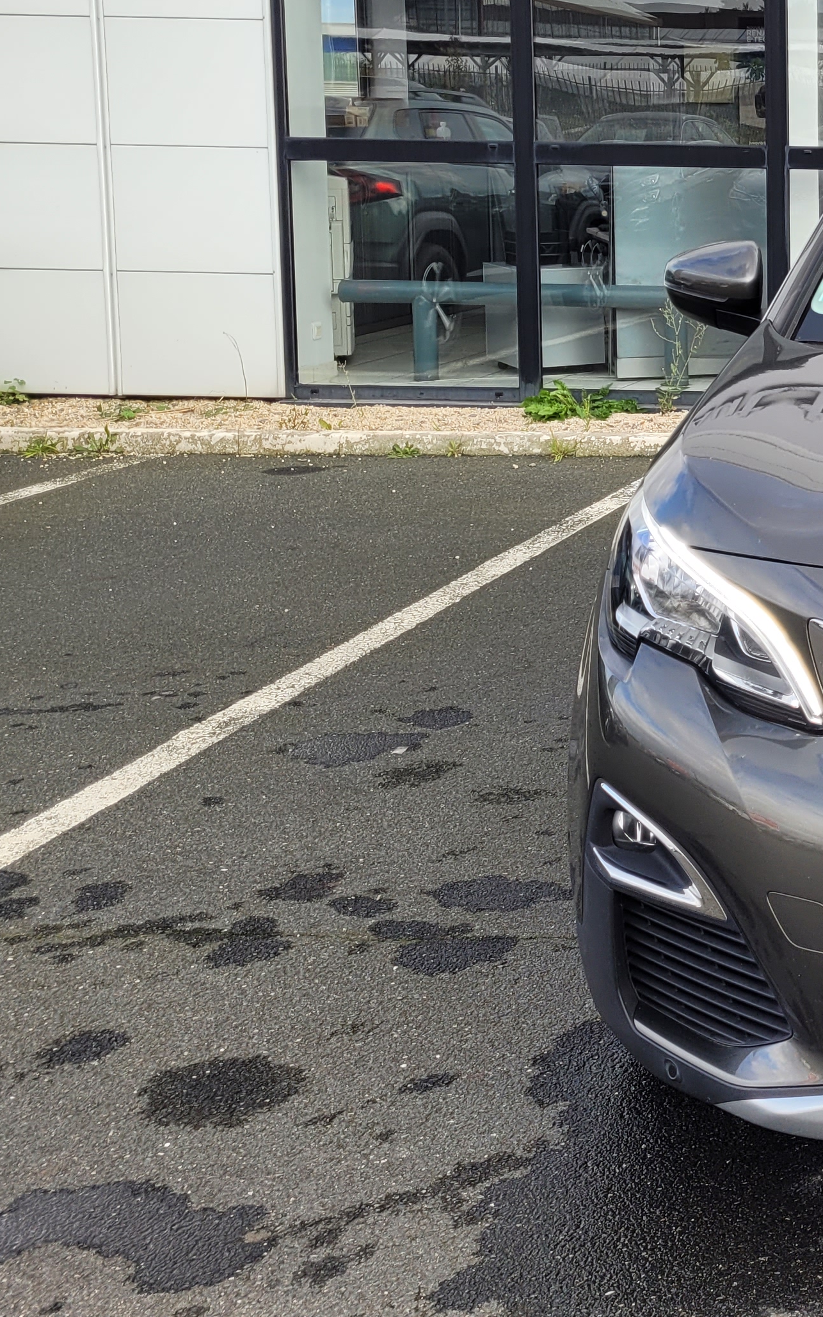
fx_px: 1938
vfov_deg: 36.8
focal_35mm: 54
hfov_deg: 20.6
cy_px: 360
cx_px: 1217
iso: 40
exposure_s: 1/463
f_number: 1.8
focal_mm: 5.4
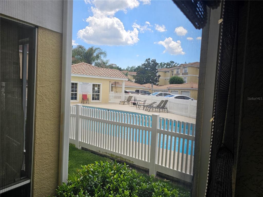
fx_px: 175
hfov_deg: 73.9
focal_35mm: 23
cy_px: 98
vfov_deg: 58.9
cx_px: 132
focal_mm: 6.3
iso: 16
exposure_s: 1/480
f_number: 1.7
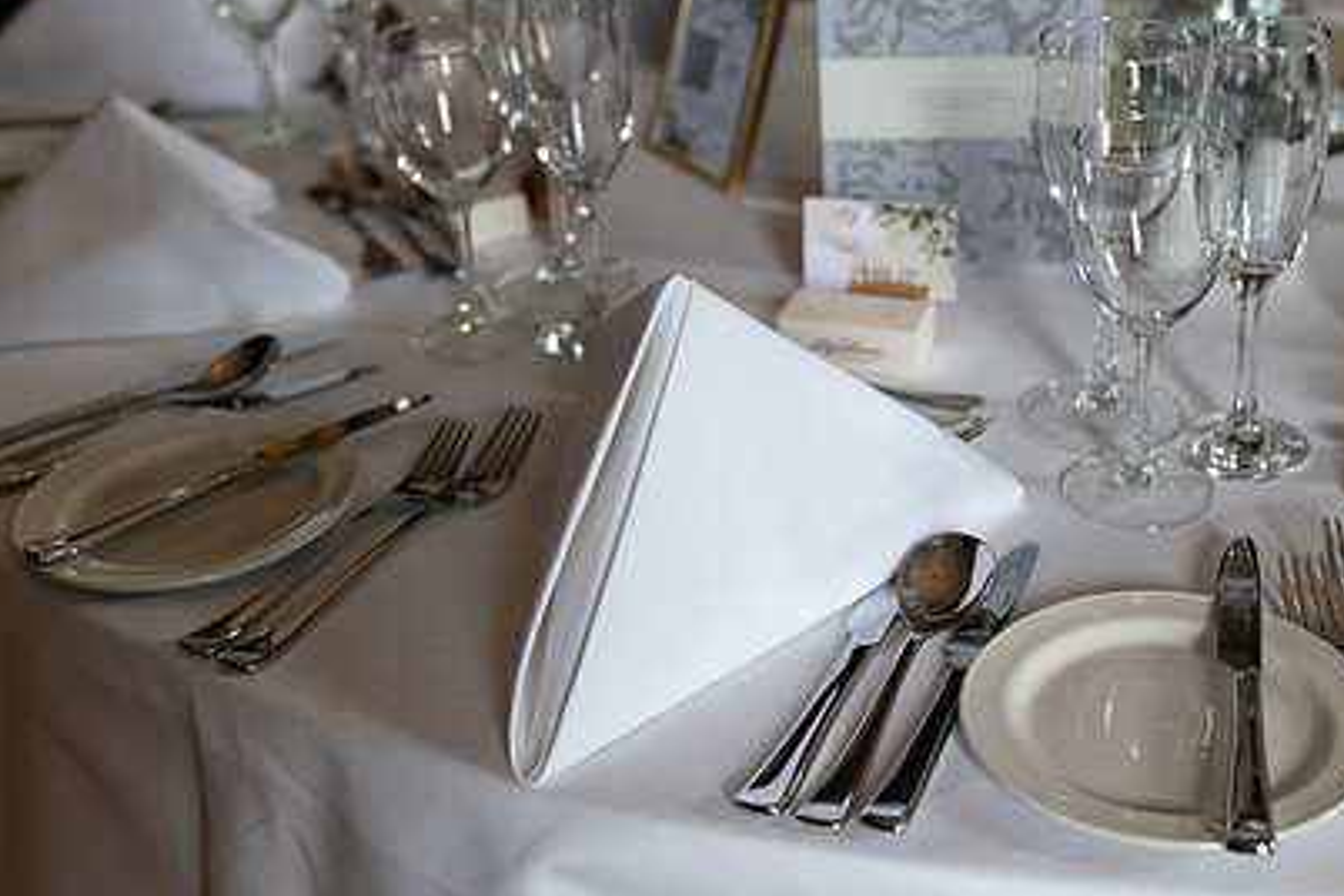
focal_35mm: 52
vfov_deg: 25.9
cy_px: 343
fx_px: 1941
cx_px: 806
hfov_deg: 38.0
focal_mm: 36
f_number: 2.8
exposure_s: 1/160
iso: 320
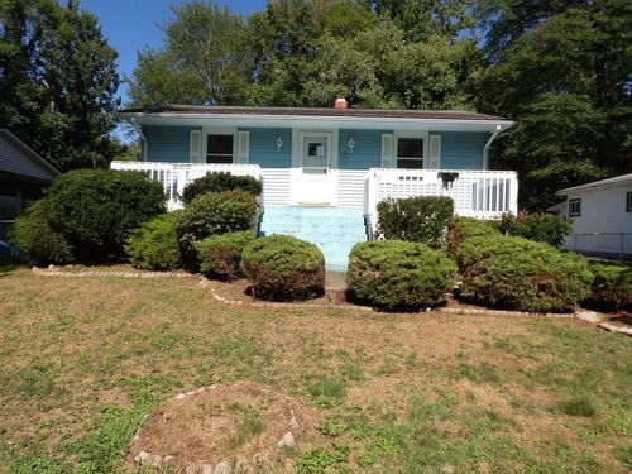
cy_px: 237
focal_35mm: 24
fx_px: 438
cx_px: 316
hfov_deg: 71.6
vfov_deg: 56.8
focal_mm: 4.3
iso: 100
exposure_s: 1/579
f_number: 4.6
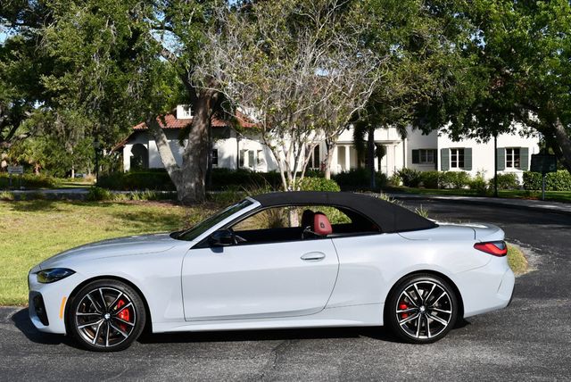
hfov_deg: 41.1
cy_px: 191
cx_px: 286
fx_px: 762
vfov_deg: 28.1
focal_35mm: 48
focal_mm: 24
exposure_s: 1/250
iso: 125
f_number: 8
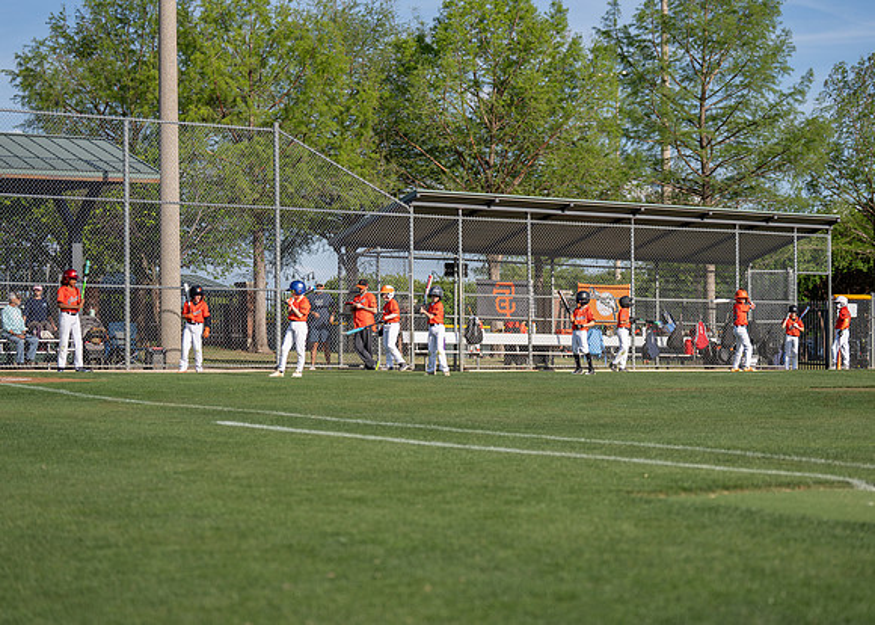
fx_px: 2006
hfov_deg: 24.6
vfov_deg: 17.7
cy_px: 339
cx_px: 498
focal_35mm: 81
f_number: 2.8
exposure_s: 1/2000
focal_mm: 70
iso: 100
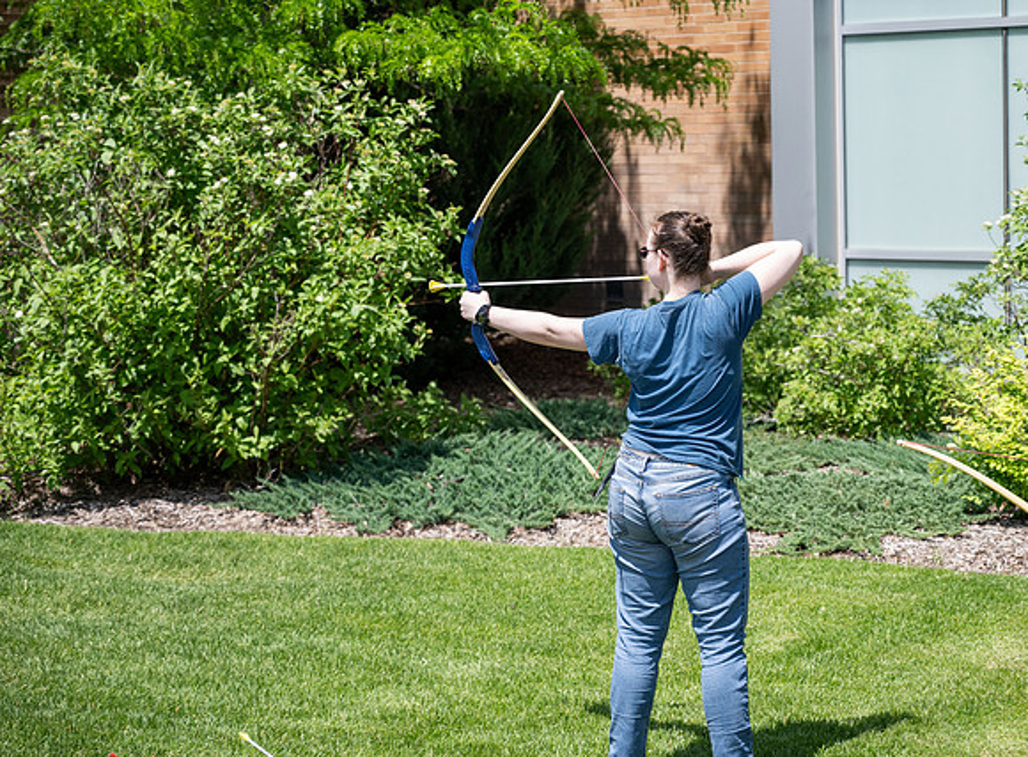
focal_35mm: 86
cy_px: 321
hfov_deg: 22.8
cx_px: 654
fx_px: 2543
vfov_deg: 16.9
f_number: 4
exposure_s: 1/1600
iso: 250
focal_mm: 70
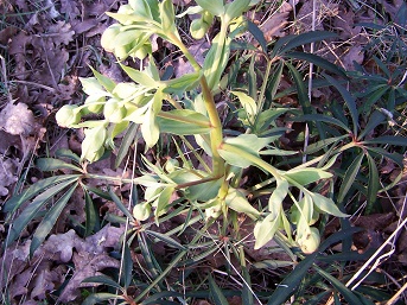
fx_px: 599
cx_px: 202
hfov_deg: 37.5
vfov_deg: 28.5
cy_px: 124
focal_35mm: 51
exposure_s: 1/30
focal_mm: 6.3
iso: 80
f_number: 2.8
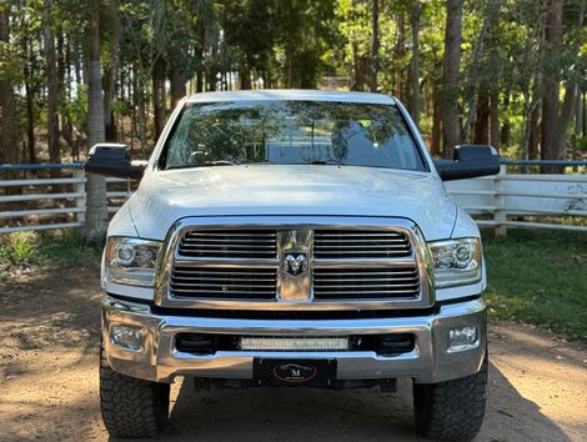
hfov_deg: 39.6
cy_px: 221
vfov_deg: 30.3
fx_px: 815
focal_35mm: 48
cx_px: 294
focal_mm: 6.76
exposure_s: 1/620
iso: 80
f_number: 1.78
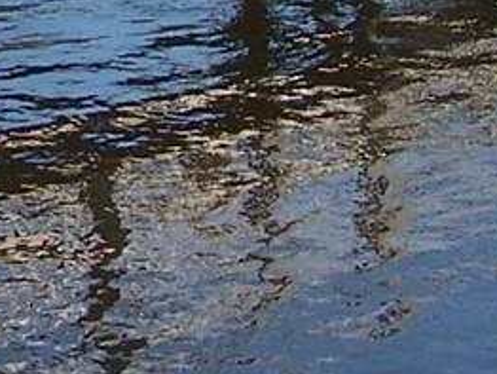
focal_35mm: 232
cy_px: -338
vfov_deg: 6.3
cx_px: -266
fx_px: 3334
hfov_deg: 8.3
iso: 80
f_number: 2.8
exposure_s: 1/1000
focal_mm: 6.3
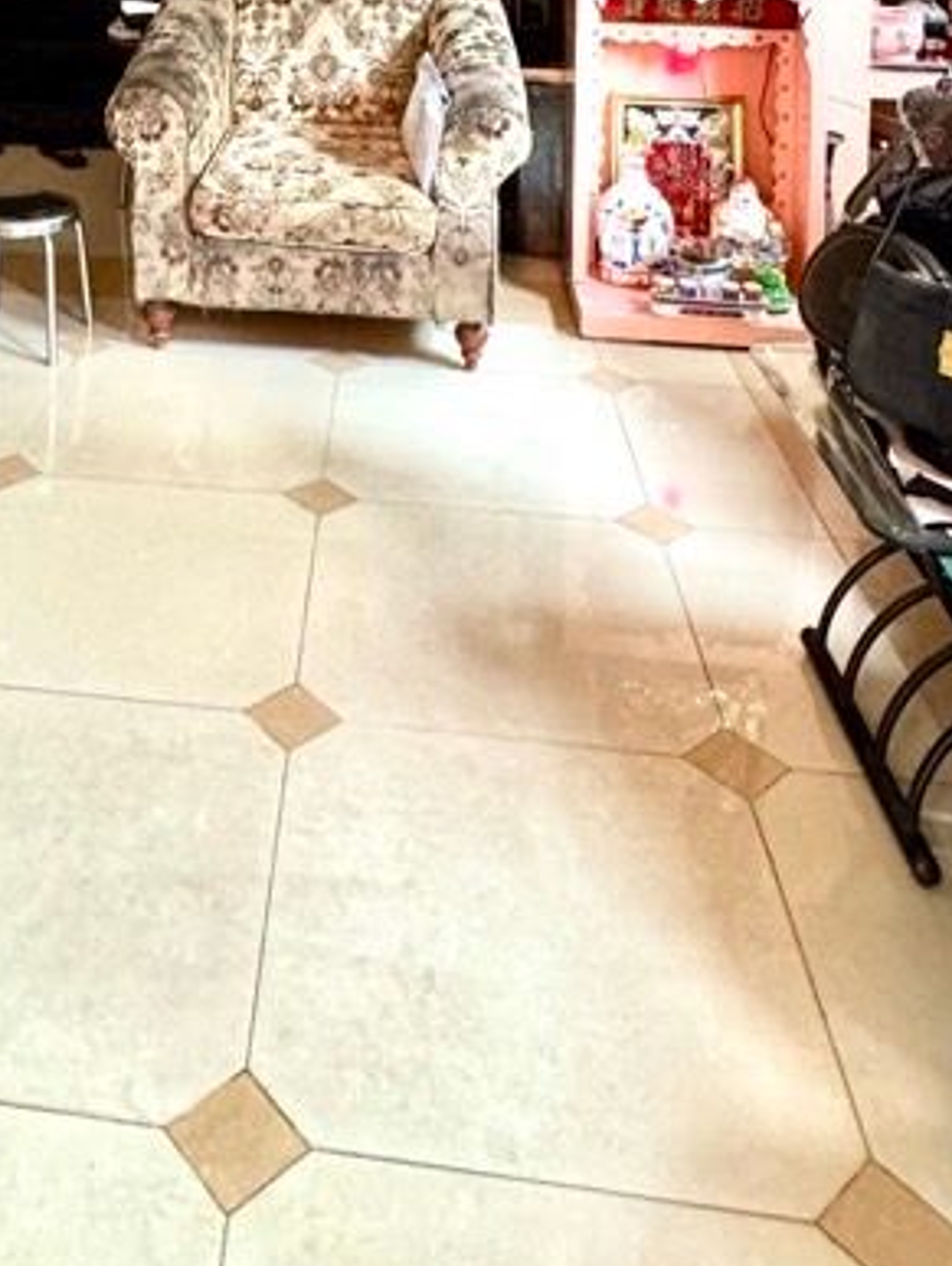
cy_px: -157
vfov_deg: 39.8
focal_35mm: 37
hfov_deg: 37.7
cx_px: 226
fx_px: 1355
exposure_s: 1/60
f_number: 2.2
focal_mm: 2.22
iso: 320
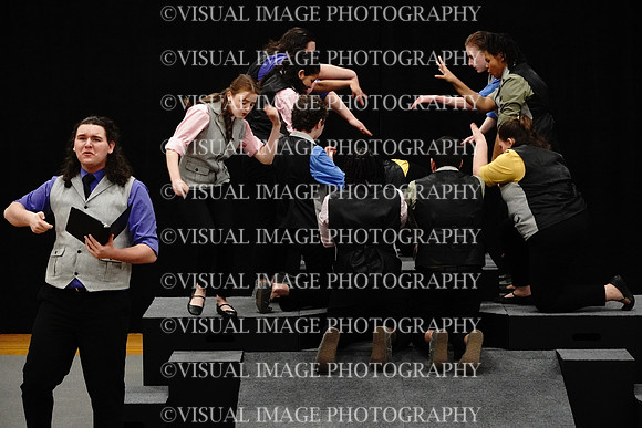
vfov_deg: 11.7
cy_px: 214
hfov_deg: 17.5
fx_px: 2087
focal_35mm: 117
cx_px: 321
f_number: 5.6
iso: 8000
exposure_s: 1/160
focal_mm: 78
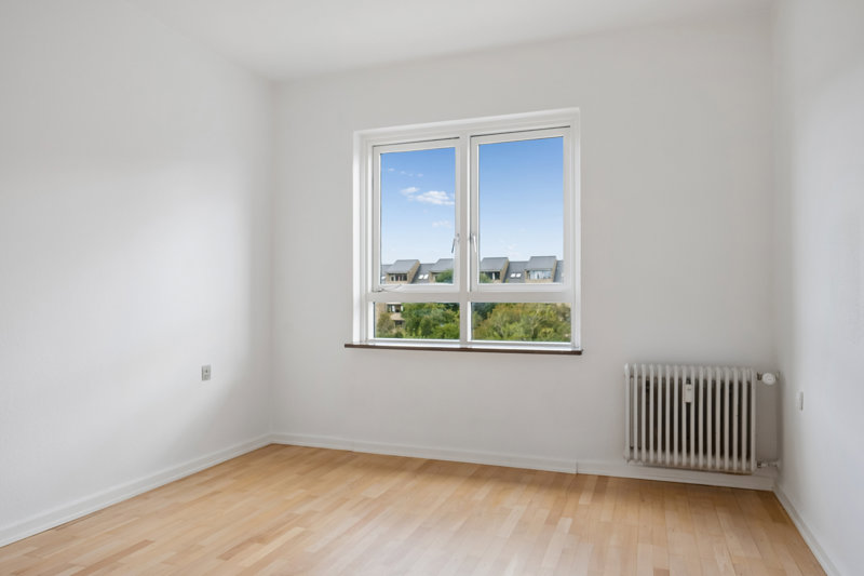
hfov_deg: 77.3
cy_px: 288
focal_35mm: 22
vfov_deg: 56.1
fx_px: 540
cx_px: 432
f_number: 6.3
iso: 400
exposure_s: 1/160
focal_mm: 22.5
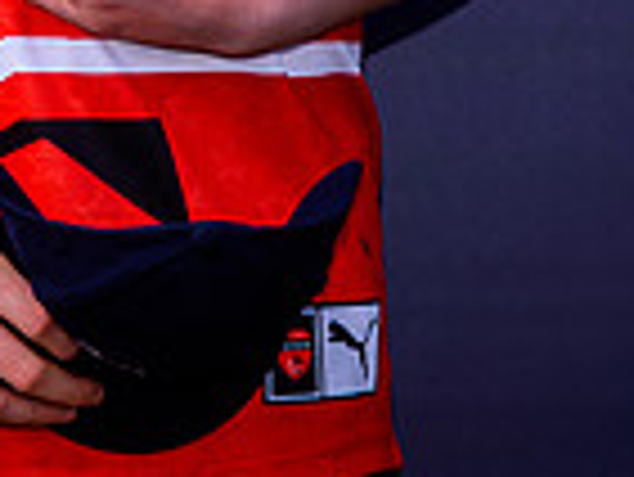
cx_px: 116
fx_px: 7497
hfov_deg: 4.8
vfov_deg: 3.6
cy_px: -457
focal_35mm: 409
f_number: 5.6
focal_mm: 50
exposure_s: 1/160
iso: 100
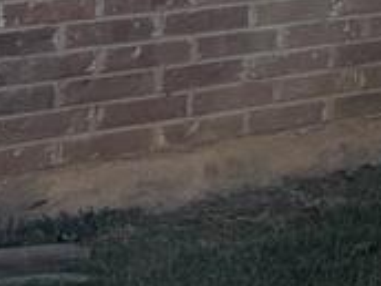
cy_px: -468
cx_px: 1052
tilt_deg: +7.8
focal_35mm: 143
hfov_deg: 10.7
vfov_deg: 9.0
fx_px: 1574
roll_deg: +0.2
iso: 80
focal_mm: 6.76
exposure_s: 1/4673
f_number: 1.78
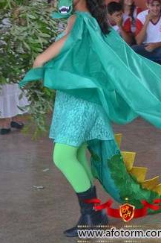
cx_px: 71
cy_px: 78
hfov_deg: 9.5
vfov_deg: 14.1
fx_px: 974
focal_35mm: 145
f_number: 5.3
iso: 400
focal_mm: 70
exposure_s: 1/125
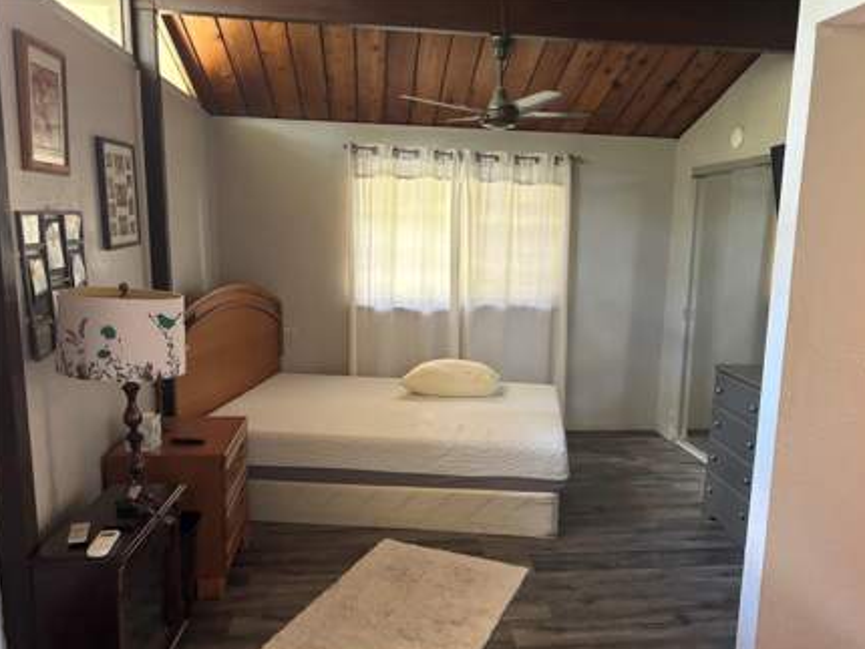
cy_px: 352
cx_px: 471
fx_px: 725
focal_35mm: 29
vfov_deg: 48.2
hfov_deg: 61.5
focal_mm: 5.96
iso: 500
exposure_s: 1/60
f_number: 1.6
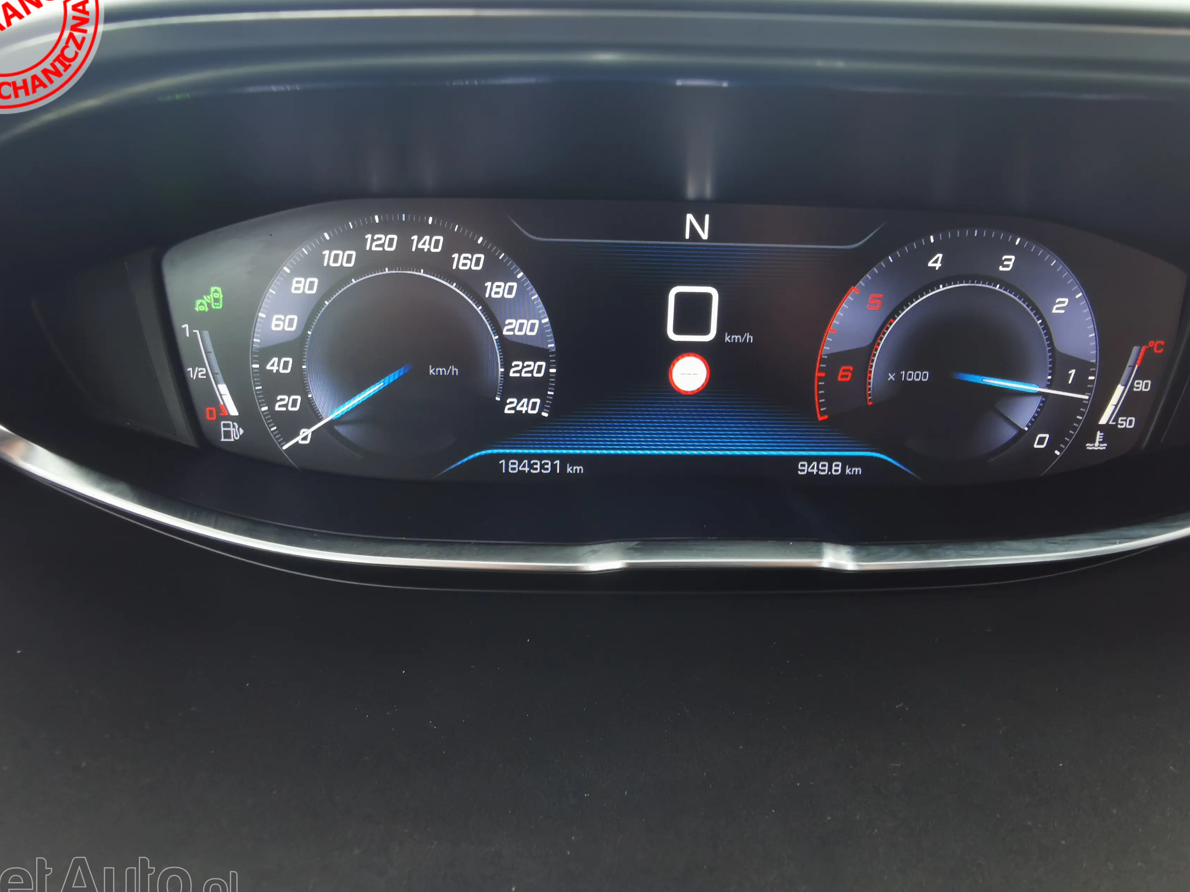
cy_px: 411
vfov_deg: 56.7
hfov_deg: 71.6
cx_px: 571
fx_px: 825
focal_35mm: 24
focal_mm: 2.35
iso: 80
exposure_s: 1/50
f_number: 2.2
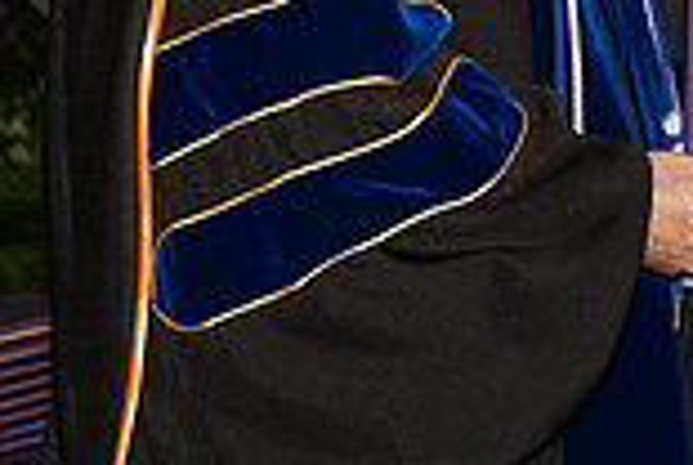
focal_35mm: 299
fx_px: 5767
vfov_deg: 4.6
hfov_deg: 6.9
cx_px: 648
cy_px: -208
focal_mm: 80
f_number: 5.6
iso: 1000
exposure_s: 1/200
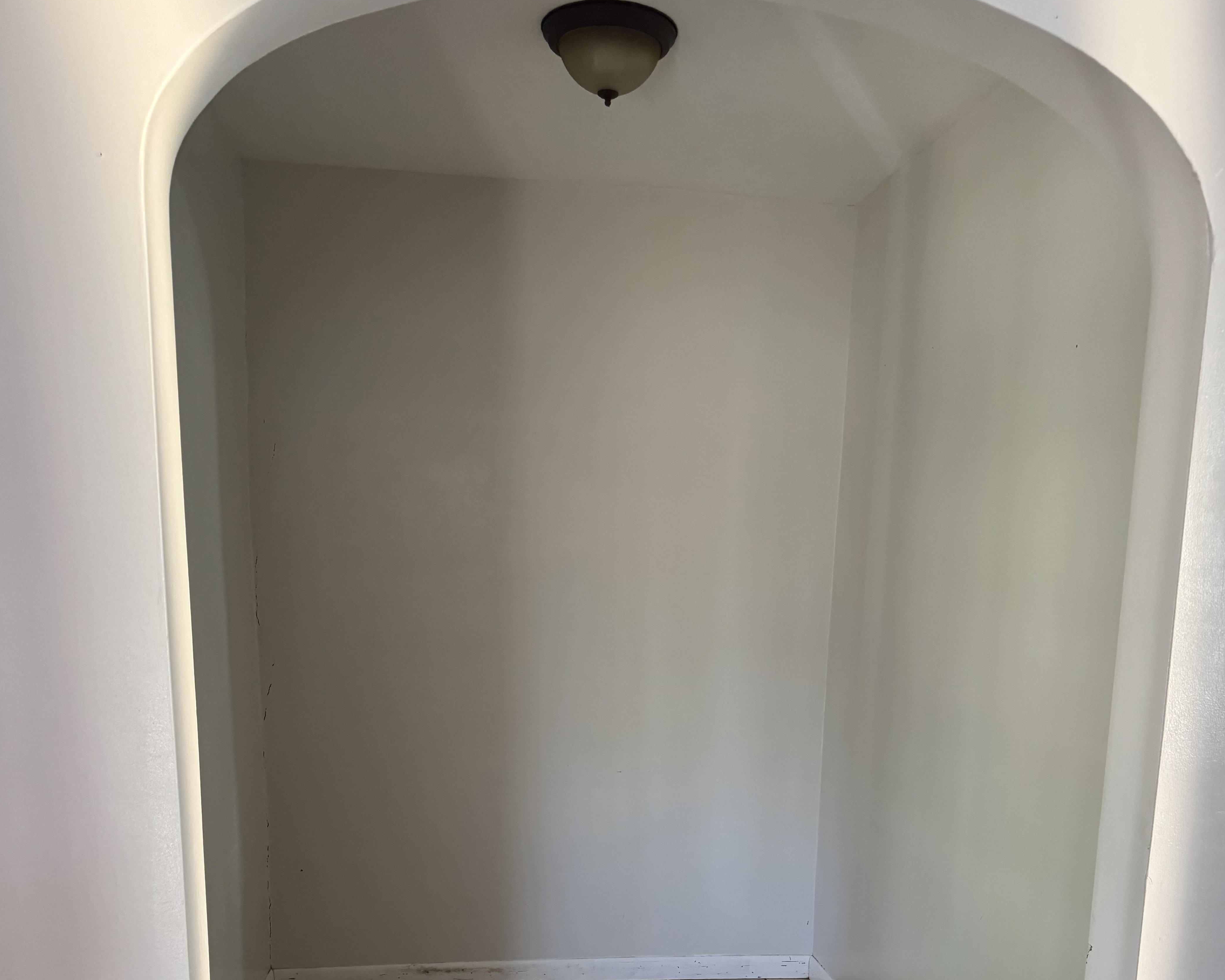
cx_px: 616
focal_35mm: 32
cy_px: 763
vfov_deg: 43.9
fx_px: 1160
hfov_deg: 55.7
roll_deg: -1.4
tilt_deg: -10.4
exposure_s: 1/60
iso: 500
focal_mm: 6.76
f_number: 1.78
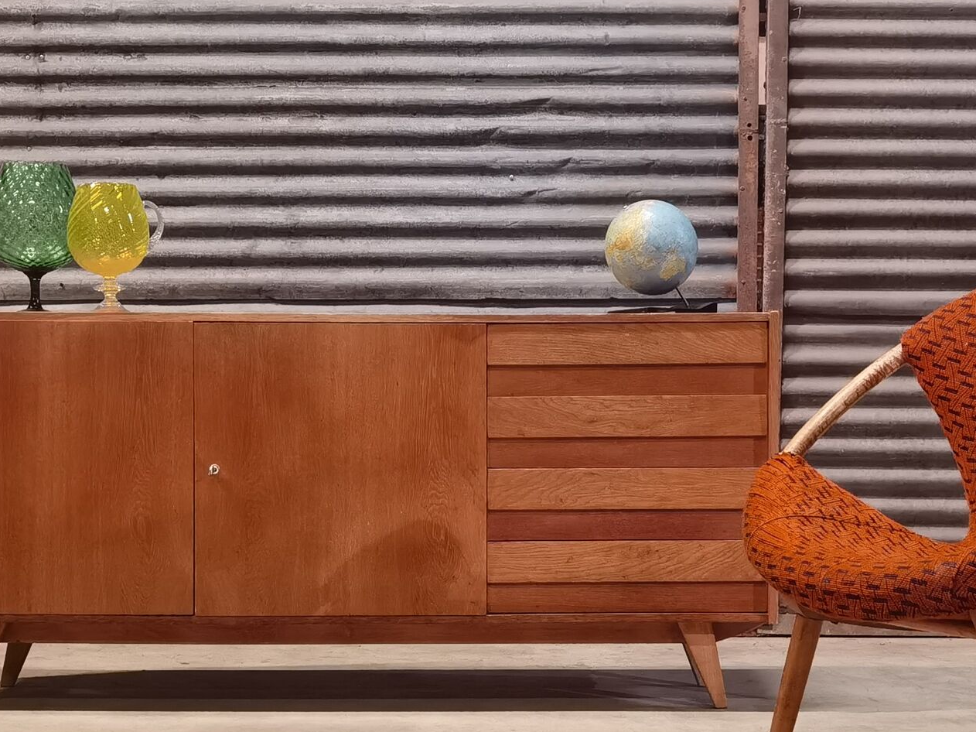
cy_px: 487
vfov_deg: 22.5
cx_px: 530
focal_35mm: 65
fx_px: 1832
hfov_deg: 29.8
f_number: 1.9
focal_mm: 6.71
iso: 800
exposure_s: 1/20
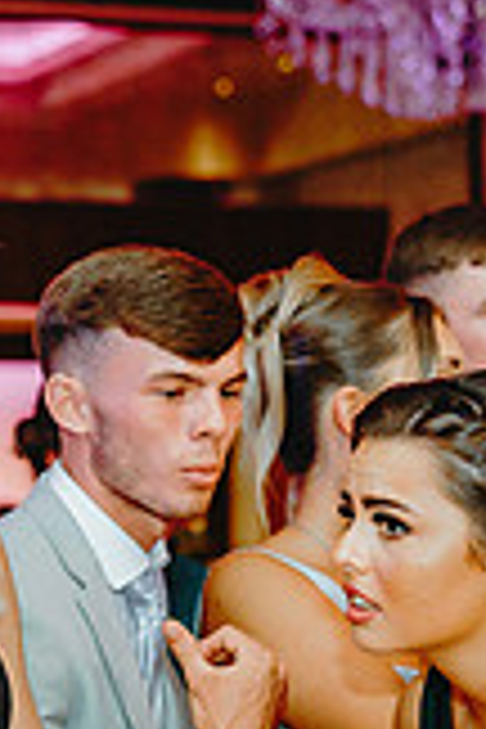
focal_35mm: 125
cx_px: -356
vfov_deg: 16.2
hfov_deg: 10.4
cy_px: 614
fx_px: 2531
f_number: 2
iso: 1250
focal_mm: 35
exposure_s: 1/250
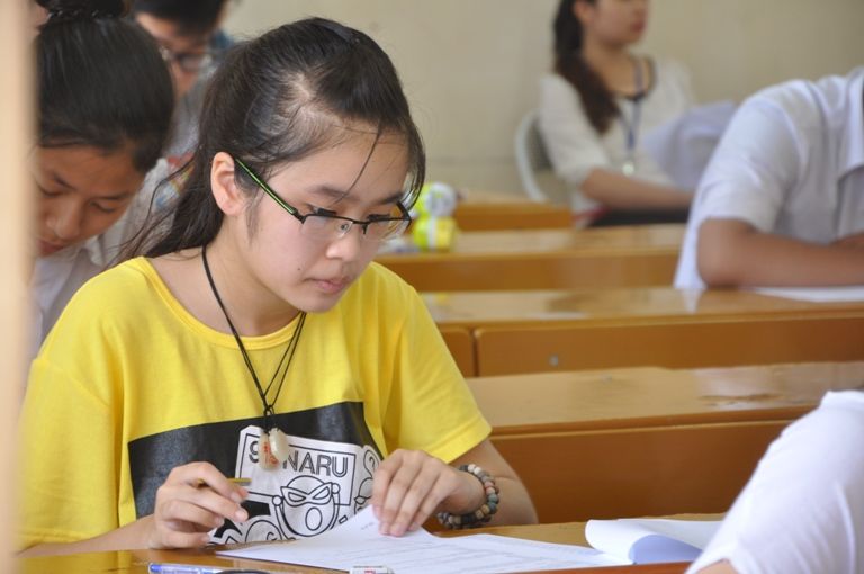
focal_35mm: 158
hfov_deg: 13.1
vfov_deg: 8.7
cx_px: 432
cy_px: 287
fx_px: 3775
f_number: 5.6
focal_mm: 105
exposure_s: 1/30
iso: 400
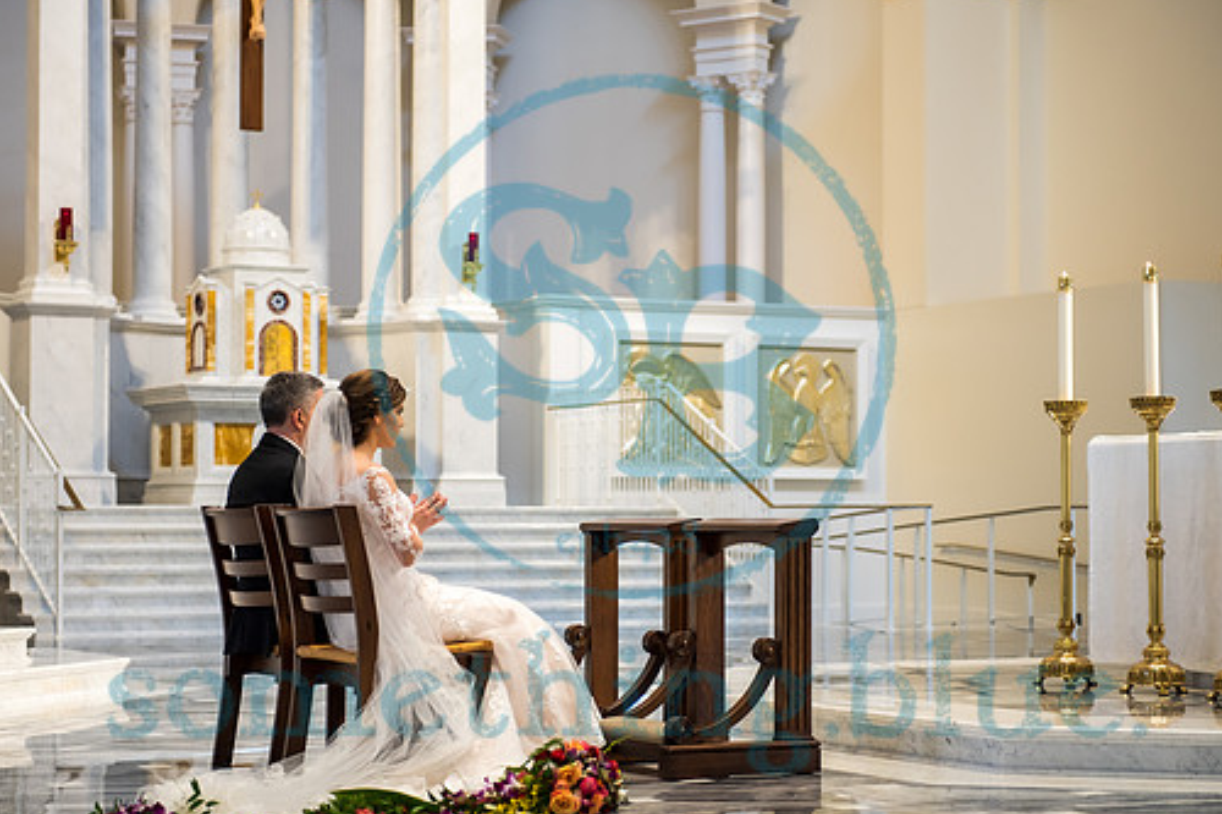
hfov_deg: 24.8
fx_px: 2782
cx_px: 620
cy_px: 424
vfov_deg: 16.6
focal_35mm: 82
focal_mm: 70
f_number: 2.8
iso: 640
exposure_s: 1/160
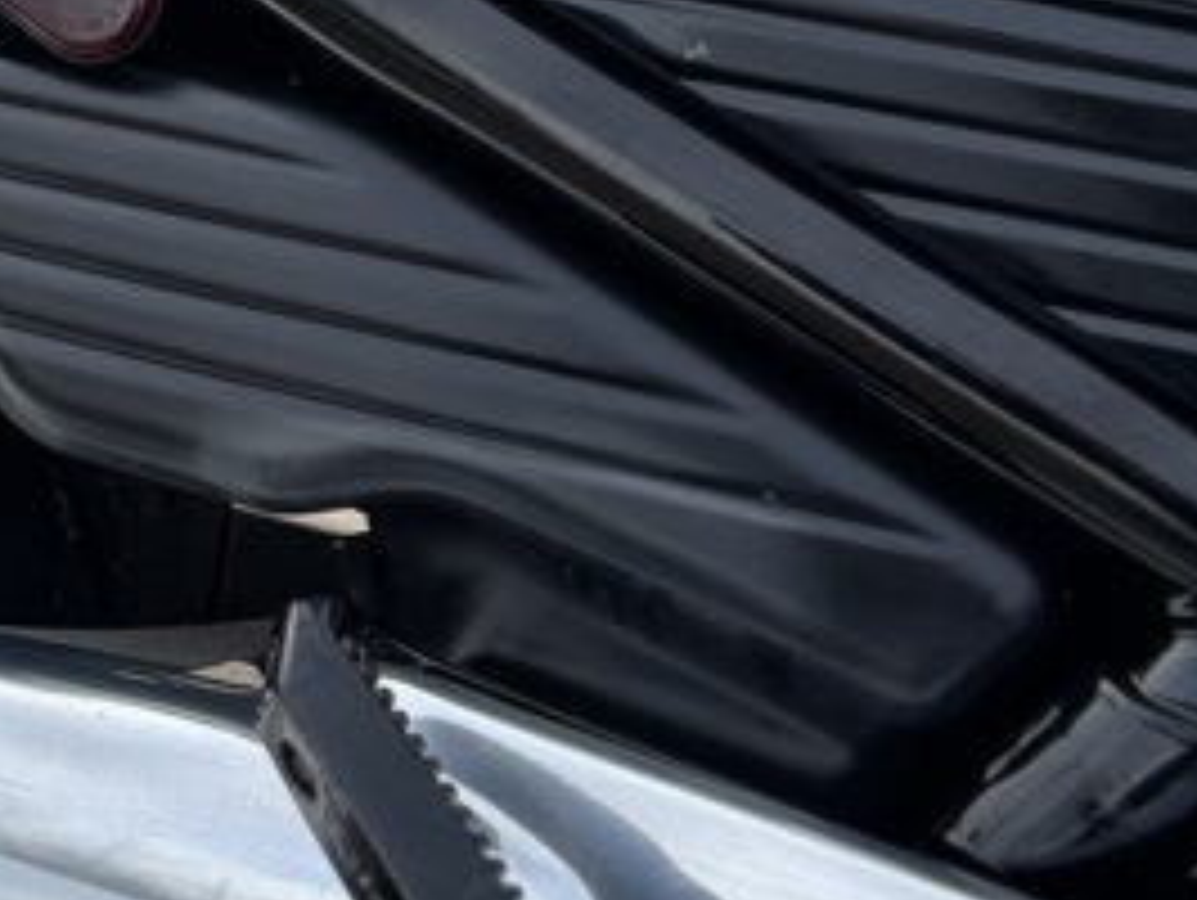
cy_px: 50
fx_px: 3461
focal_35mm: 100
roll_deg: -0.1
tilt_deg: -20.7
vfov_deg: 14.6
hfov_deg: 17.7
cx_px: -580
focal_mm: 5.96
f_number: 1.6
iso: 50
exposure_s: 1/1667
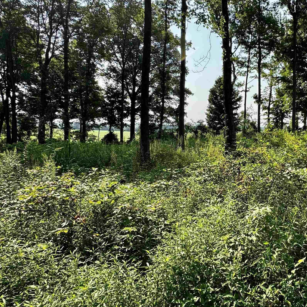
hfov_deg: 59.7
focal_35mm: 24
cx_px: 247
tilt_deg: -3.0
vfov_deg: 64.9
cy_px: 138
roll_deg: +0.0
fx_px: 241
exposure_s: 1/771
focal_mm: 2.22
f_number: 2.2
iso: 50
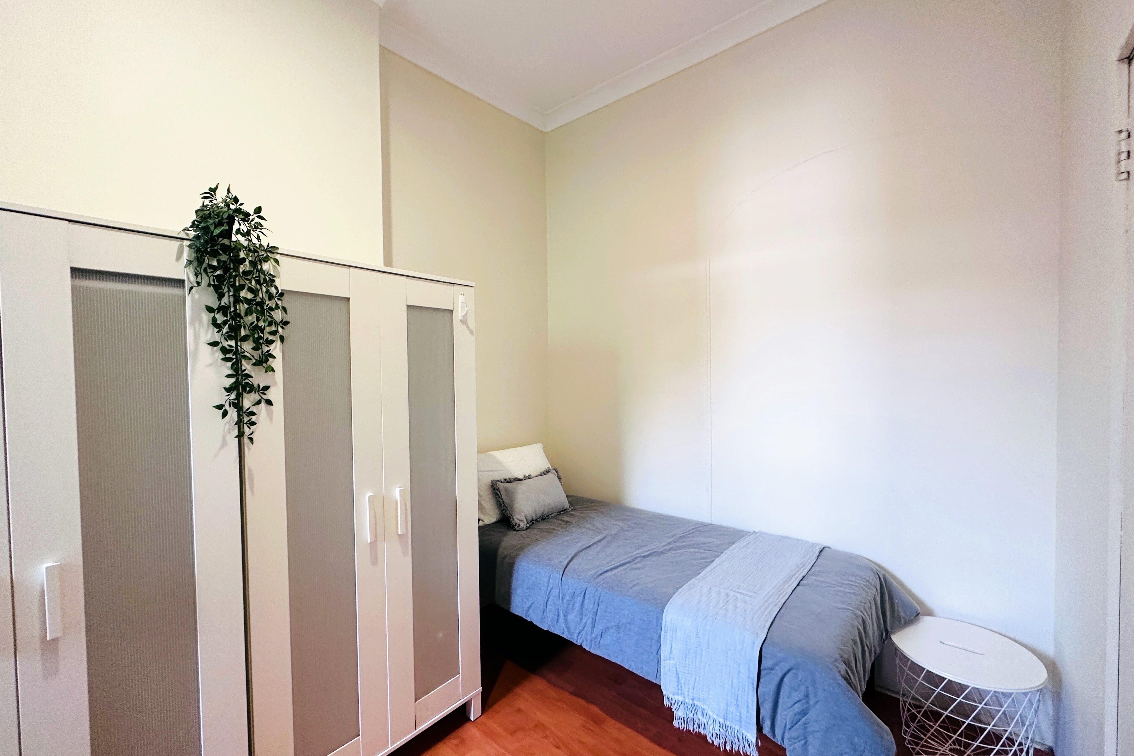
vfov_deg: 77.3
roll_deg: +0.6
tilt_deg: -2.5
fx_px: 472
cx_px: 575
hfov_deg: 100.4
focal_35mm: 15
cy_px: 388
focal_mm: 2.22
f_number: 2.2
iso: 160
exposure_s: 1/50
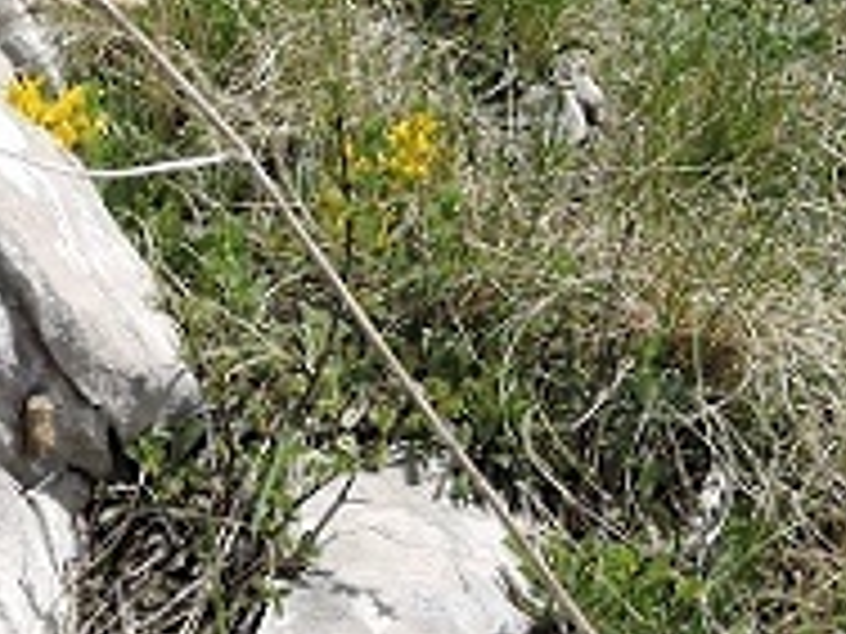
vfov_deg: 15.4
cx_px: 306
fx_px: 2248
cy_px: -157
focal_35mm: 92
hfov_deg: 21.3
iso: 80
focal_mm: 5.1
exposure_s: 1/200
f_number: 2.8
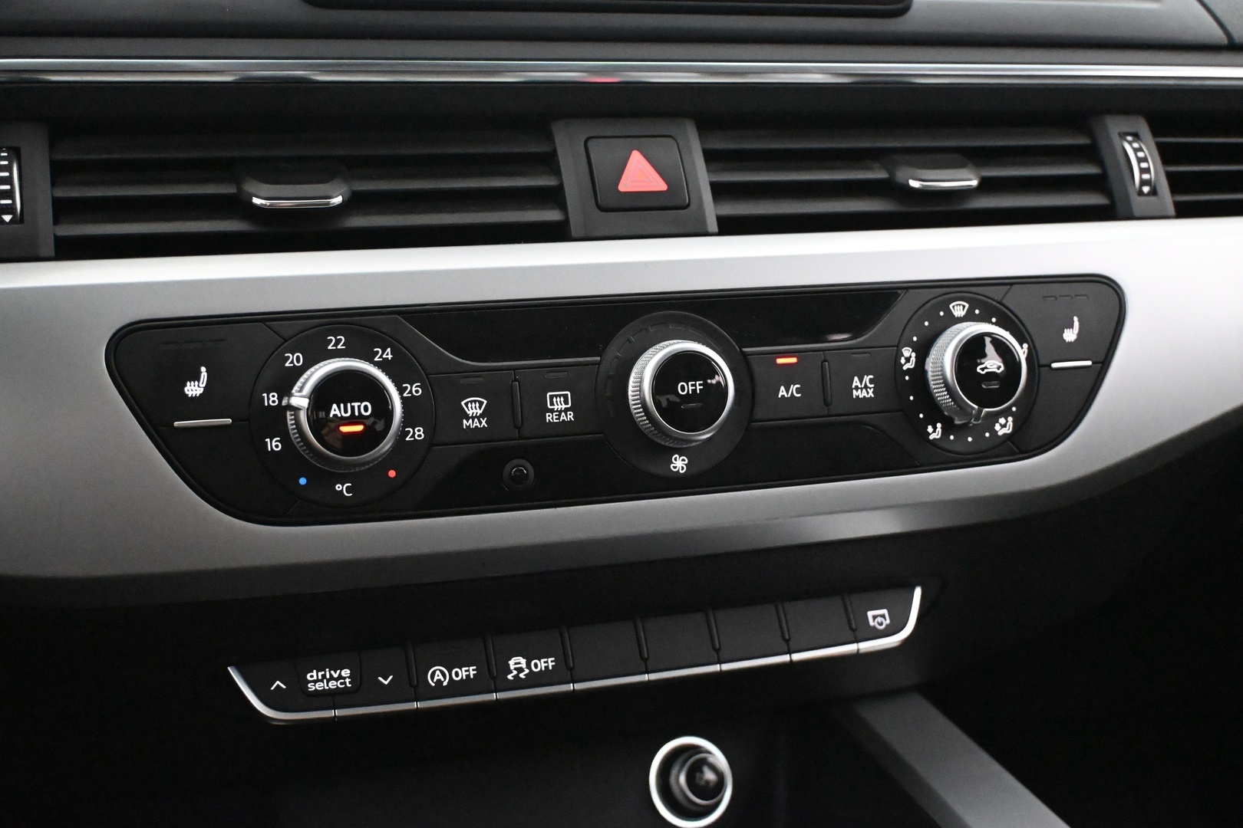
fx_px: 1580
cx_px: 622
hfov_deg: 43.0
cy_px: 414
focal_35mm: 46
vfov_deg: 29.4
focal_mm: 30.5
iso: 12800
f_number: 4.8
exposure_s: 1/60
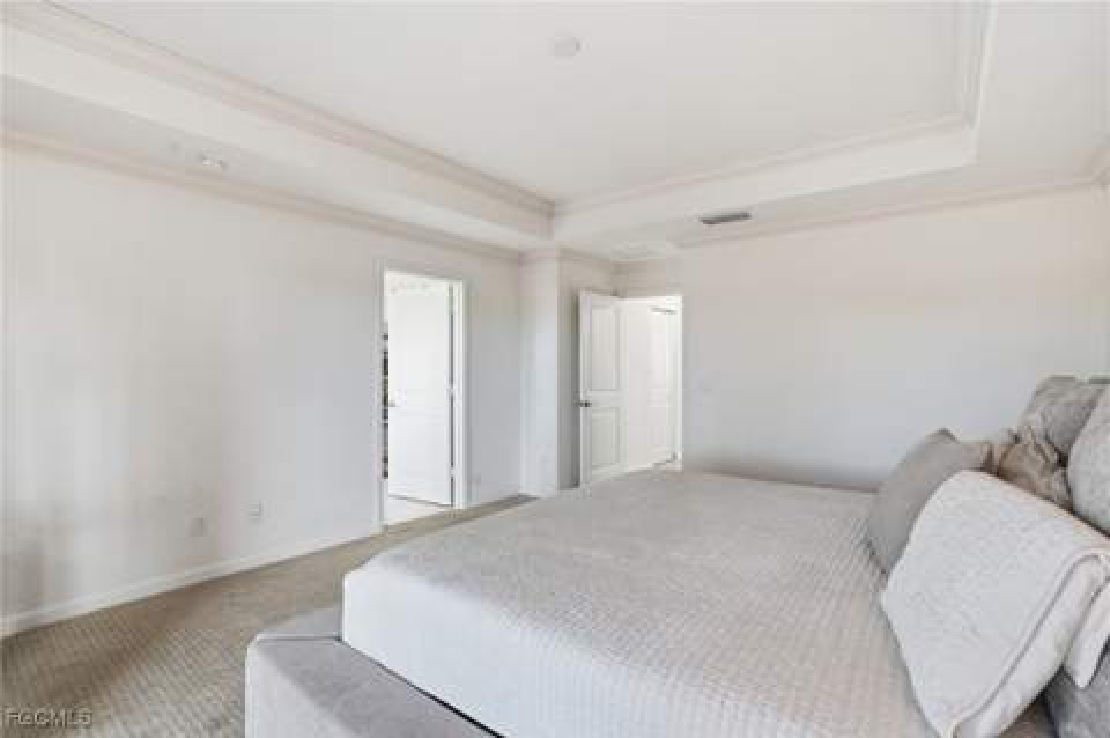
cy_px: 369
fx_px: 493
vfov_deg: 73.6
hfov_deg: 96.8
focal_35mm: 16
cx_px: 555
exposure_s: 1/20
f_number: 9
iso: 200
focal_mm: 16
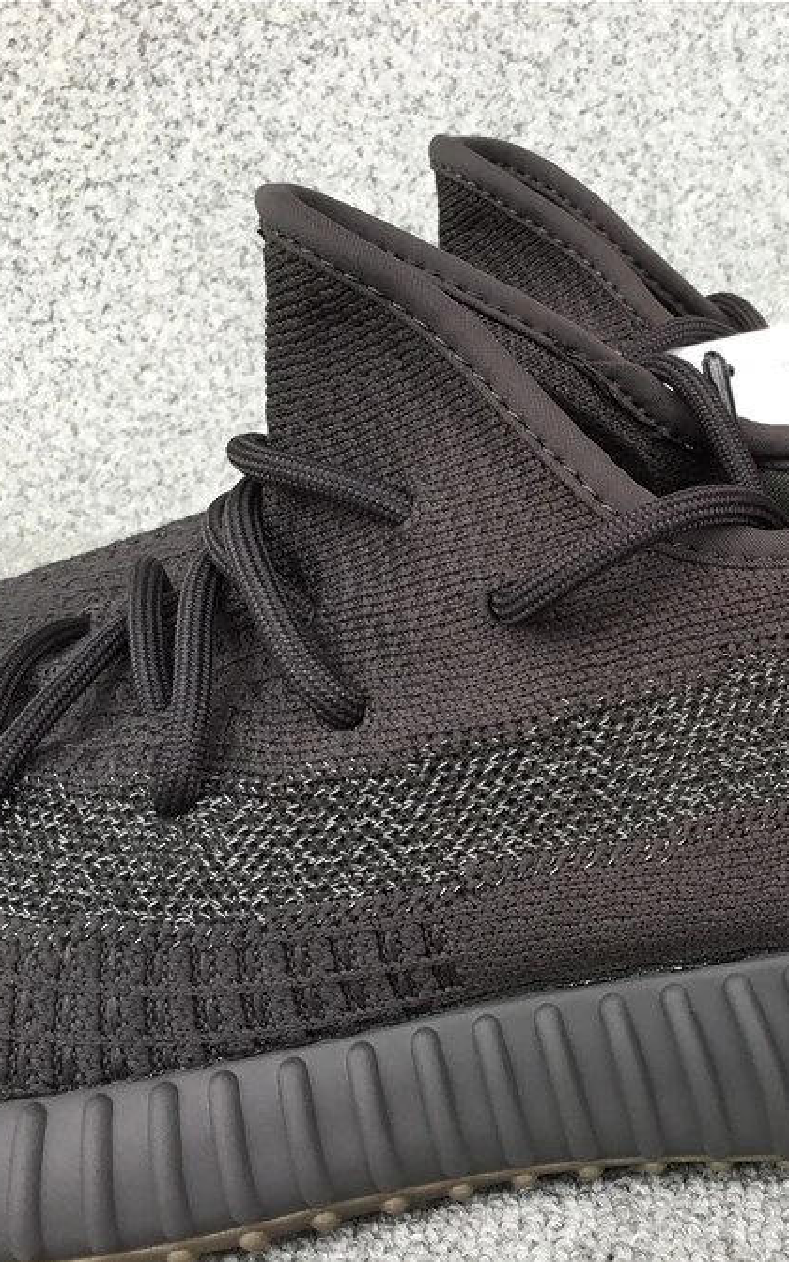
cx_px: 744
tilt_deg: -20.0
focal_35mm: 44
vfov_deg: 45.3
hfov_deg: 27.9
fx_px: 1514
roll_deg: +2.7
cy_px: 632
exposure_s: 1/100
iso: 40
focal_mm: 3.3
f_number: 2.4
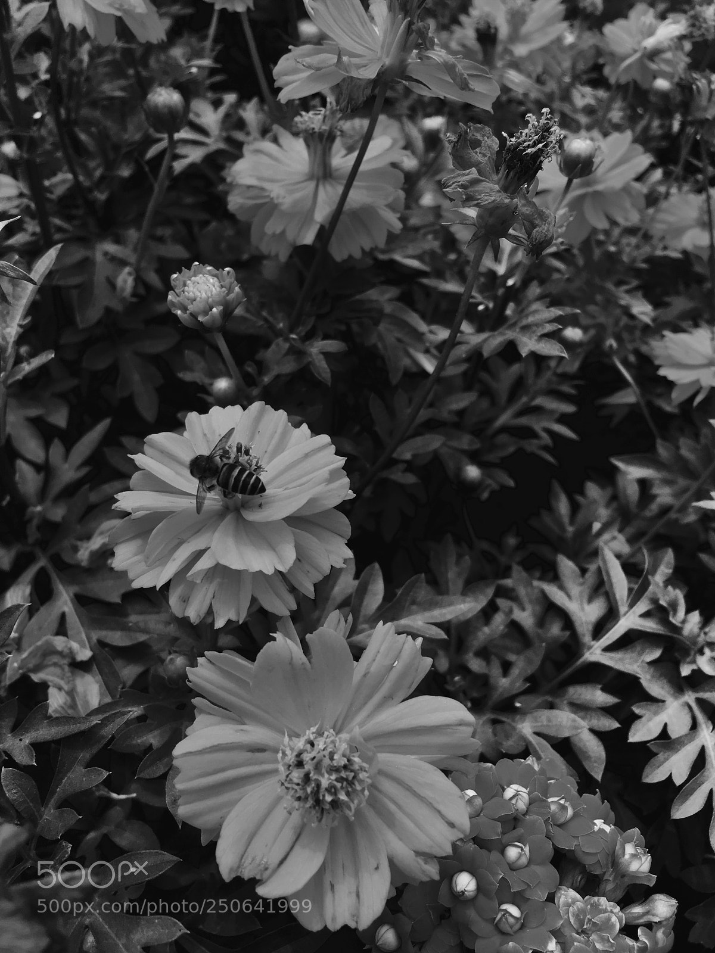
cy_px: 476
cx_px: 358
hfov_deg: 48.2
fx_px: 799
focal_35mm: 29
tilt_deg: -50.8
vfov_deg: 61.7
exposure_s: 1/527
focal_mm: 4.15
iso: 25
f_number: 2.2
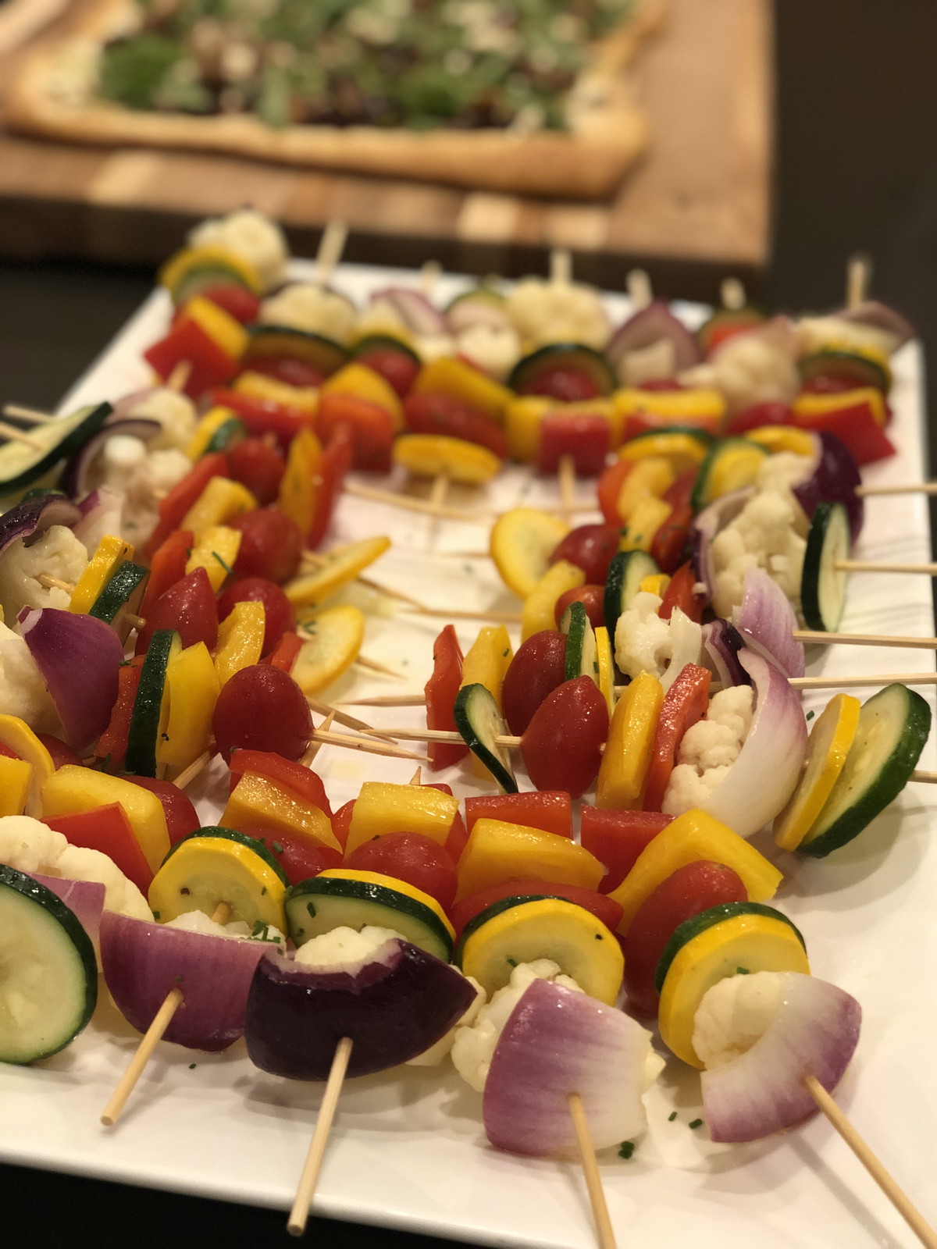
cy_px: 624
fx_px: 1877
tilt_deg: -31.4
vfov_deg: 36.8
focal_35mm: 52
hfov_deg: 28.0
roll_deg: -2.2
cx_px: 468
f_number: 2.4
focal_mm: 6
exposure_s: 1/30
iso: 100
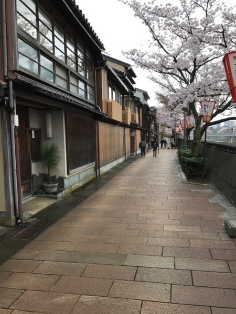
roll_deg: +2.3
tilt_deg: -5.4
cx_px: 118
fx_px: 255
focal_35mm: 28
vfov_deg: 63.4
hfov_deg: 49.7
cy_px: 157
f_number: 1.8
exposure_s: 1/346
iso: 20
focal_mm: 3.99
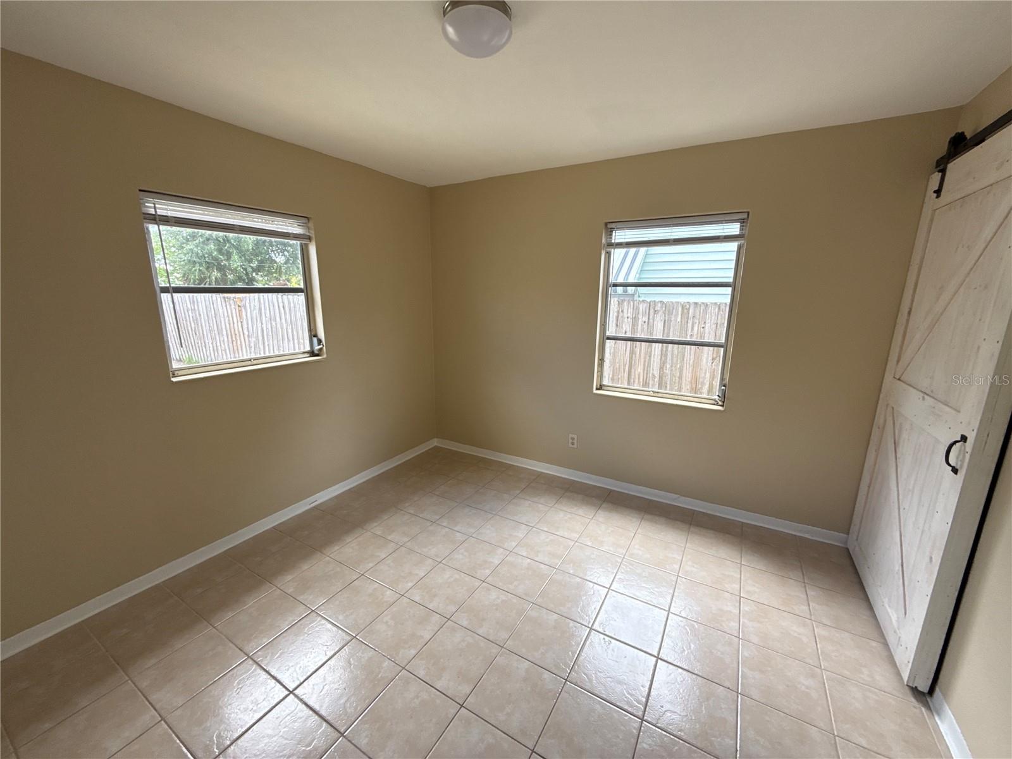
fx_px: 409
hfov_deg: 102.1
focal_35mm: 14
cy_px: 380
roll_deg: -0.2
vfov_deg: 85.7
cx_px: 506
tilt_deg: -11.2
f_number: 2.2
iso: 64
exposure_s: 1/104
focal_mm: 2.22
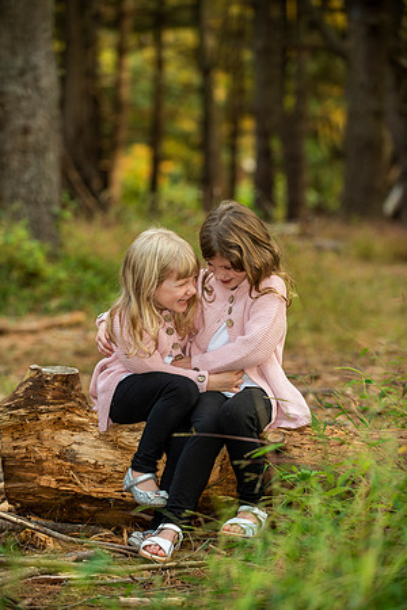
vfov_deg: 17.1
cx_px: 204
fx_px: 2035
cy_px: 305
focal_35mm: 120
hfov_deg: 11.4
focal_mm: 120
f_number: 3.5
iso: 250
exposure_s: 1/60
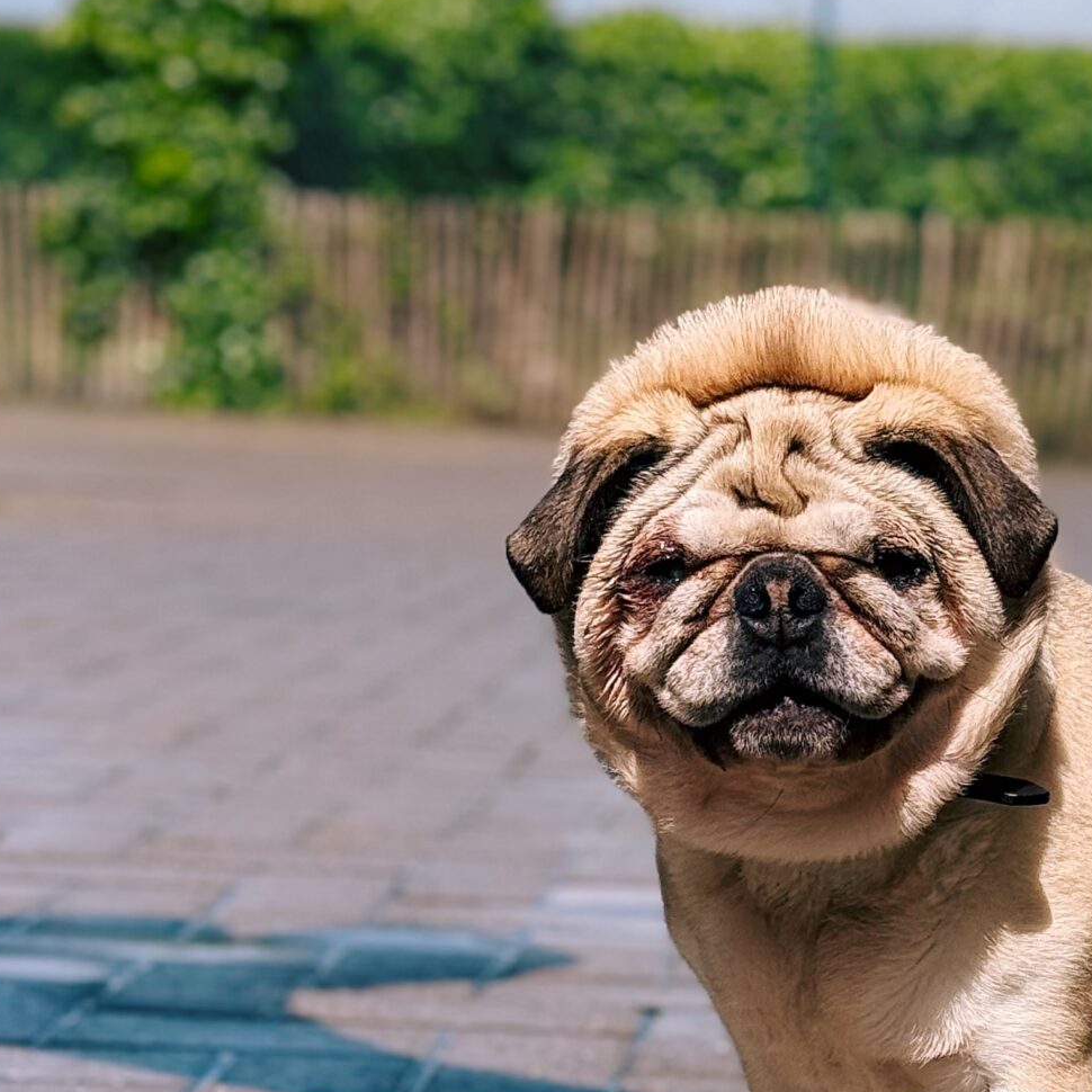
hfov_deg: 15.4
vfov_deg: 15.3
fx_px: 3997
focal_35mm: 112
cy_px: 1101
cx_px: 1010
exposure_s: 1/6410
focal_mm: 6.76
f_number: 1.78
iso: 64
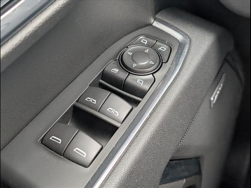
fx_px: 355
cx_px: 126
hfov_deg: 38.9
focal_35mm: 49
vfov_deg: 29.7
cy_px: 94
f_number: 1.68
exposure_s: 1/143
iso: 807
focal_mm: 6.9
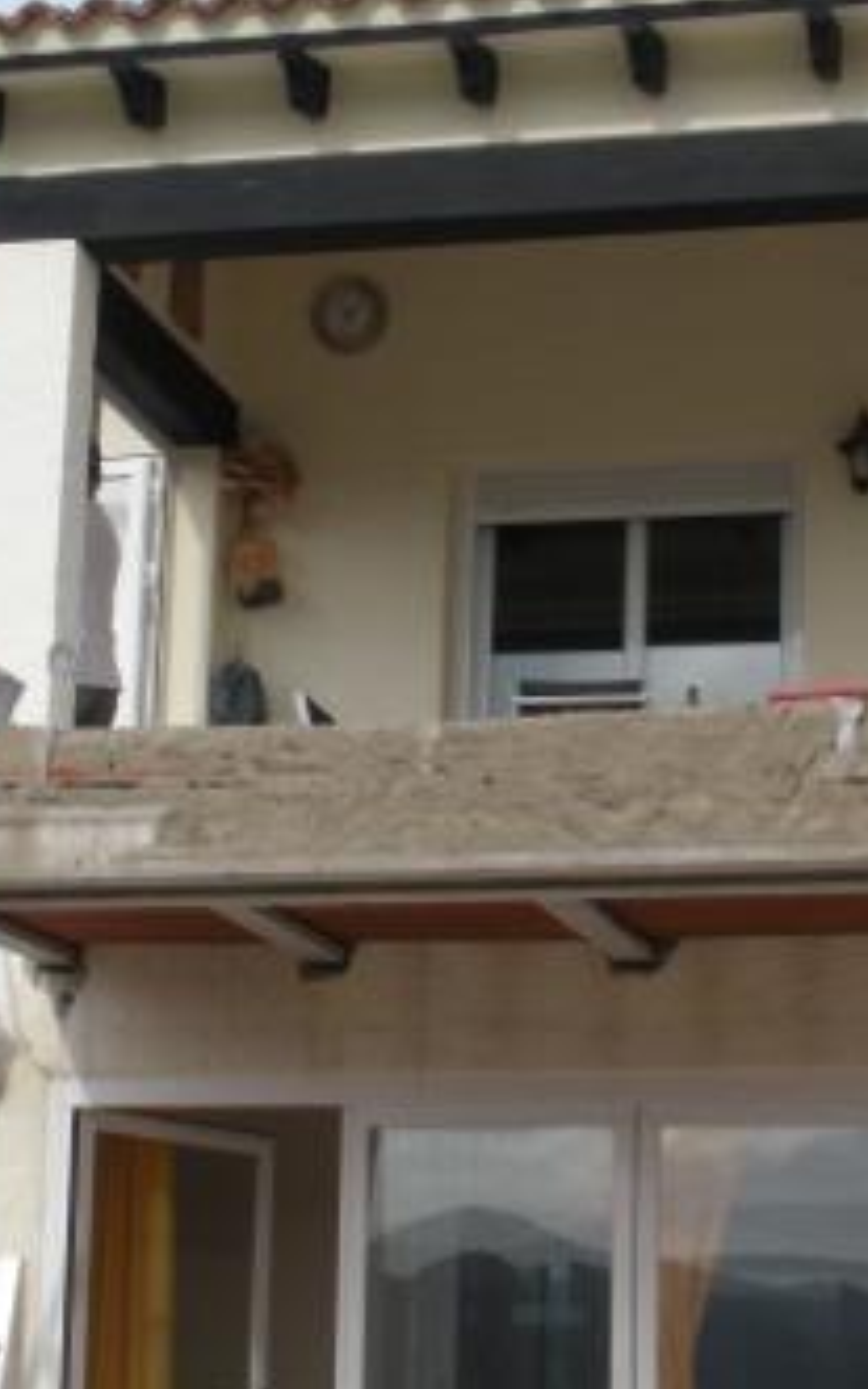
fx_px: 3367
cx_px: 545
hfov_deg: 14.7
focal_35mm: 89
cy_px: 697
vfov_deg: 23.3
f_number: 4.6
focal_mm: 11.2
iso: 64
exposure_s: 1/261
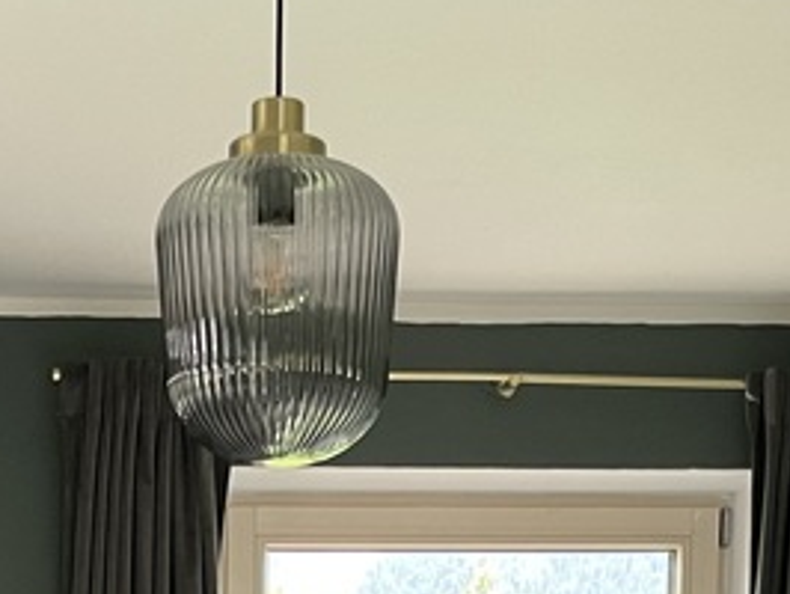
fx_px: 2284
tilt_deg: -6.3
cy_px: 1007
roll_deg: +0.0
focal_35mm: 100
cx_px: 128
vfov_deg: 13.5
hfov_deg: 19.4
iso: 125
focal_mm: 4.2
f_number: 1.6
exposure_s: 1/73
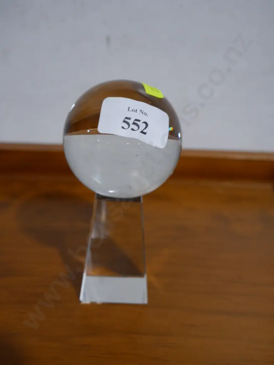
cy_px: 182
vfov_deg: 44.8
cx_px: 137
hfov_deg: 34.3
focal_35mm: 42
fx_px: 443
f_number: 4.6
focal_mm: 21
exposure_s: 1/60
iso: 400
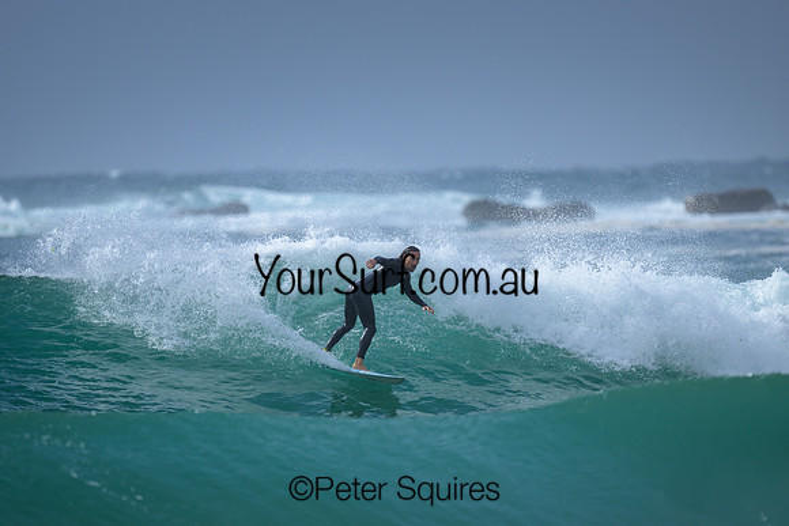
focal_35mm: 800
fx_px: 17537
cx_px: 394
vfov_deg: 1.7
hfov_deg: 2.6
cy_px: 263
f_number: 6.3
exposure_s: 1/2000
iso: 180
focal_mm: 800
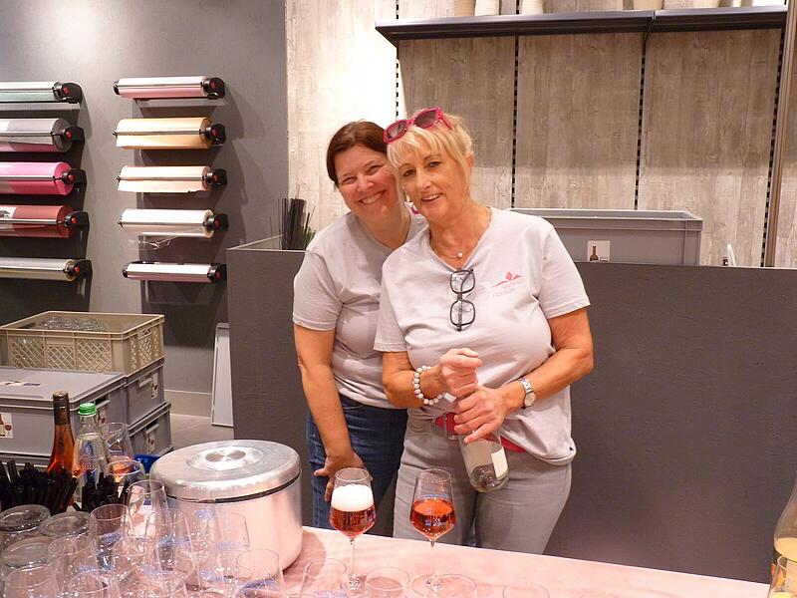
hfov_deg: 54.0
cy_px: 299
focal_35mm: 34
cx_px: 398
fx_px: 783
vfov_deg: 41.8
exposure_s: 1/30
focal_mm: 6
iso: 250
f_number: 3
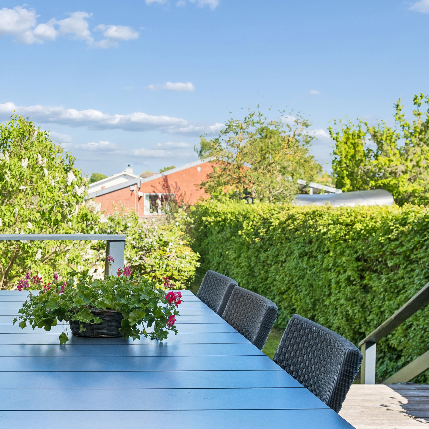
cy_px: 221
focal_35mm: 49
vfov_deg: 34.7
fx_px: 687
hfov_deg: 33.6
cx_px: 81
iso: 400
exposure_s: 1/640
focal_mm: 30
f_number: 6.3
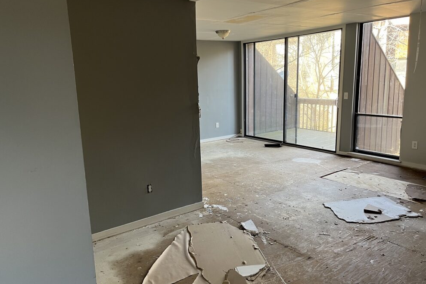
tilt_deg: -11.1
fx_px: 331
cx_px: 206
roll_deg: +2.7
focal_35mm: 28
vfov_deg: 46.4
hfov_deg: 65.5
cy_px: 140
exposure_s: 1/99
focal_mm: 5.1
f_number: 1.6
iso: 125
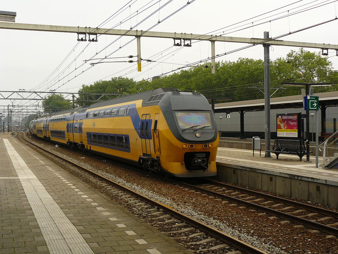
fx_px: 449
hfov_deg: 41.2
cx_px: 169
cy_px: 127
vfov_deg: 31.5
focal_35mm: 46
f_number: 5
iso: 100
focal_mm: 7.6
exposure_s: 1/250
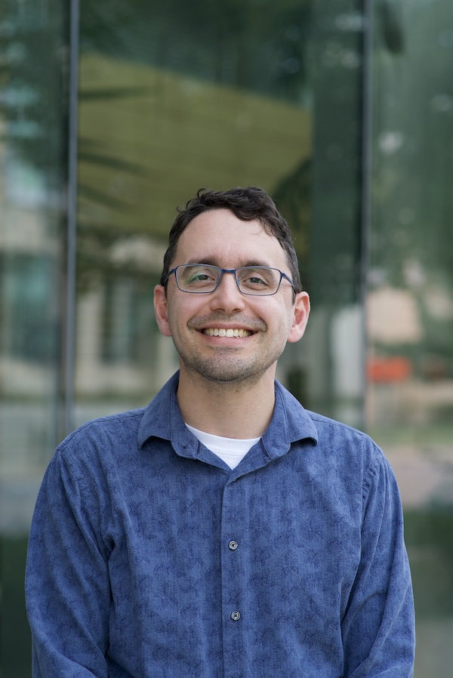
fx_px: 1602
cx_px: 226
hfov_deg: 16.1
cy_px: 339
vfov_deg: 23.9
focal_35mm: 85
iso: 100
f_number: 3.5
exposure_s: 1/200
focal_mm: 85
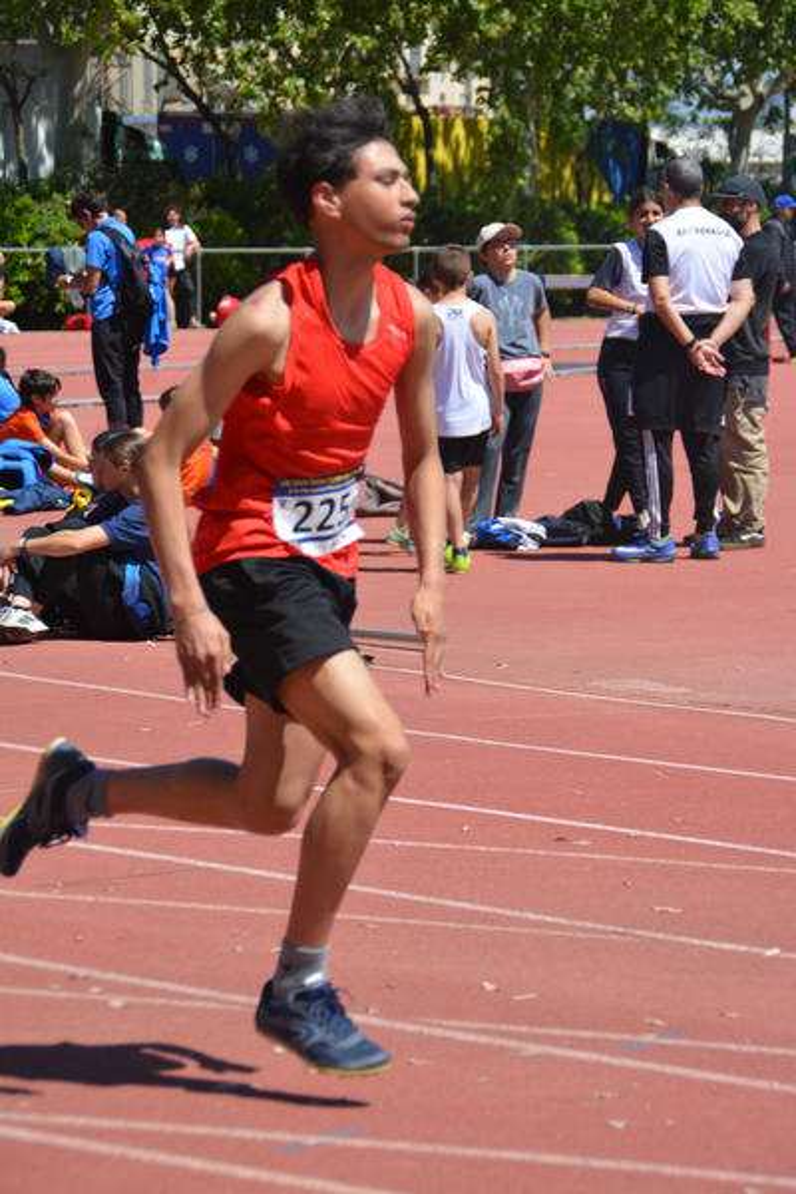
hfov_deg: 8.7
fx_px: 5223
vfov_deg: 13.0
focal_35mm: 158
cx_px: 398
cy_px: 597
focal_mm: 105
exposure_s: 1/1600
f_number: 6.3
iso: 400
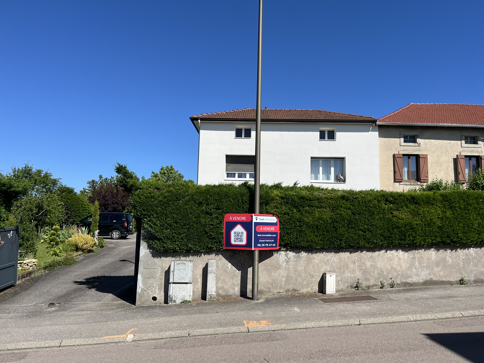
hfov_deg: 67.3
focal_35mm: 26
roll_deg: -1.0
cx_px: 242
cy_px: 182
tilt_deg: +8.4
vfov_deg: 53.1
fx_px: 364
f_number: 1.6
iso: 50
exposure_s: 1/4310
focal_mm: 5.1
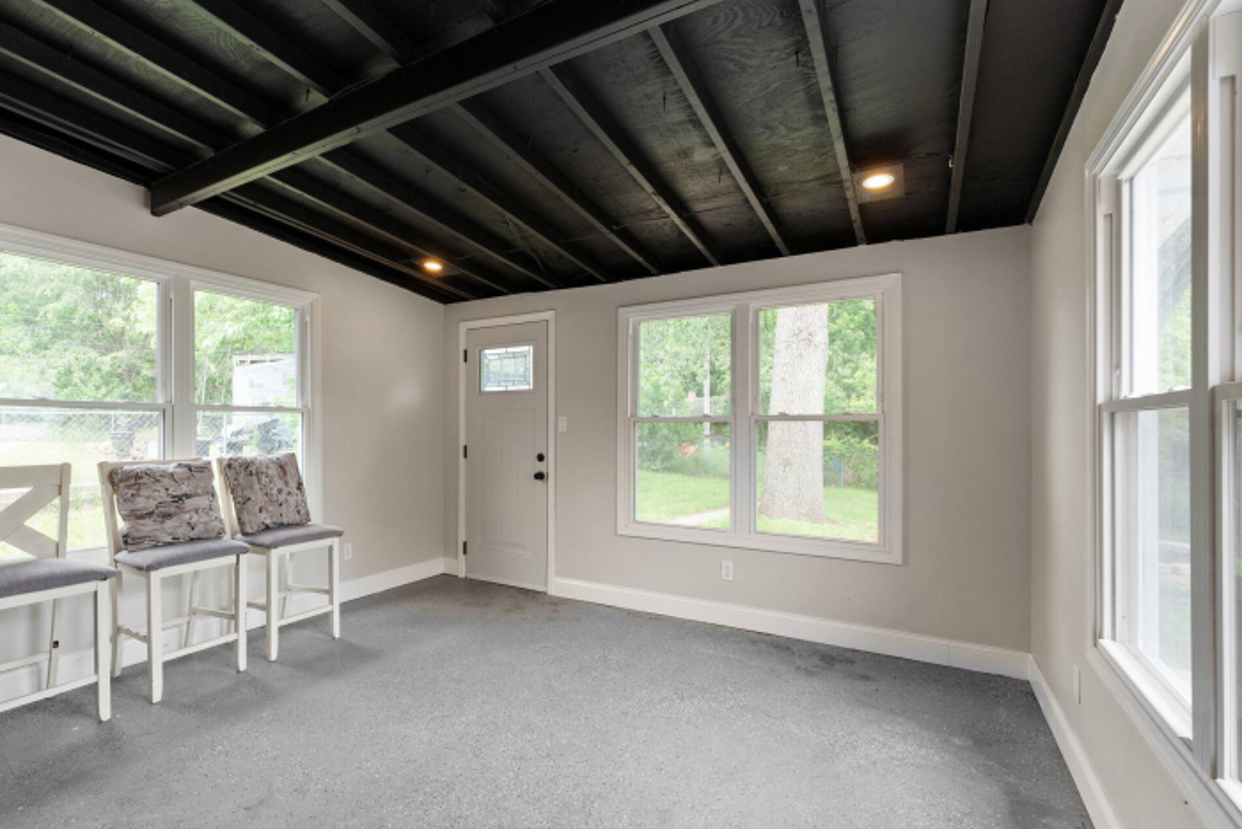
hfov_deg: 100.2
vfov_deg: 77.4
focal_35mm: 15
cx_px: 578
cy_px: 412
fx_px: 518
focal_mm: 14
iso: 400
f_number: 8
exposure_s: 1/25
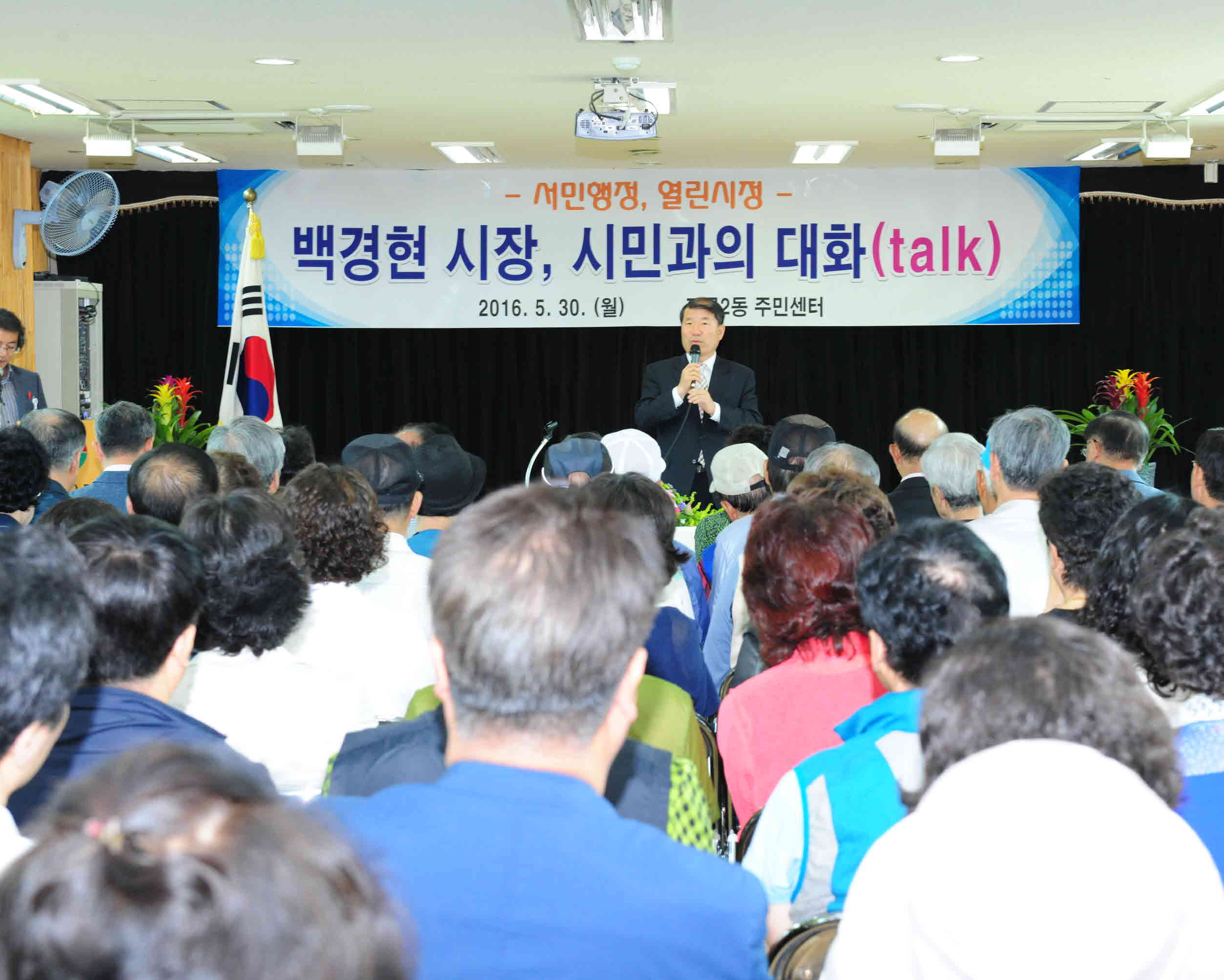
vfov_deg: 19.4
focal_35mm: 79
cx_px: 698
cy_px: 490
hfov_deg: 24.1
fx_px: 2862
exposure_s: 1/60
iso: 1600
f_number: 8
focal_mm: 70
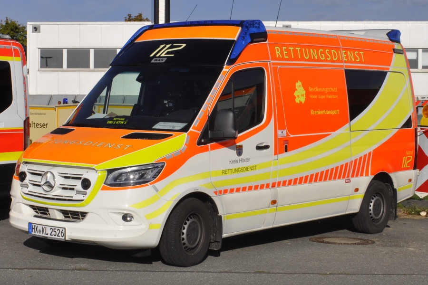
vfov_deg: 31.9
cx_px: 214
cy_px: 142
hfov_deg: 46.4
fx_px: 499
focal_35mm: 42
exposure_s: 1/1000
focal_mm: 28
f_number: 16
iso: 500
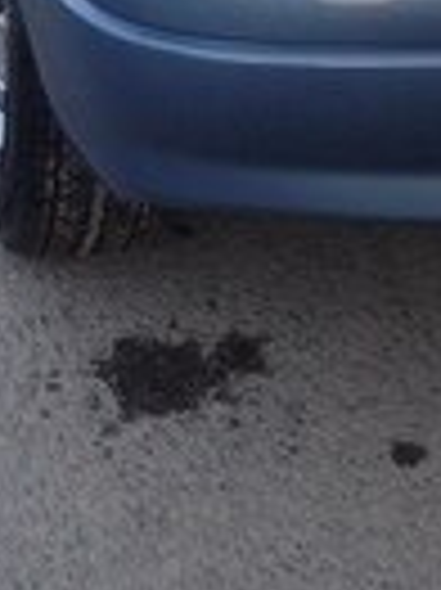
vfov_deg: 14.7
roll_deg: +0.9
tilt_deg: -13.5
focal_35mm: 125
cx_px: -9
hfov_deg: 11.7
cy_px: -302
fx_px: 2127
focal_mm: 4.12
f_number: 2.4
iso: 64
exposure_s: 1/60
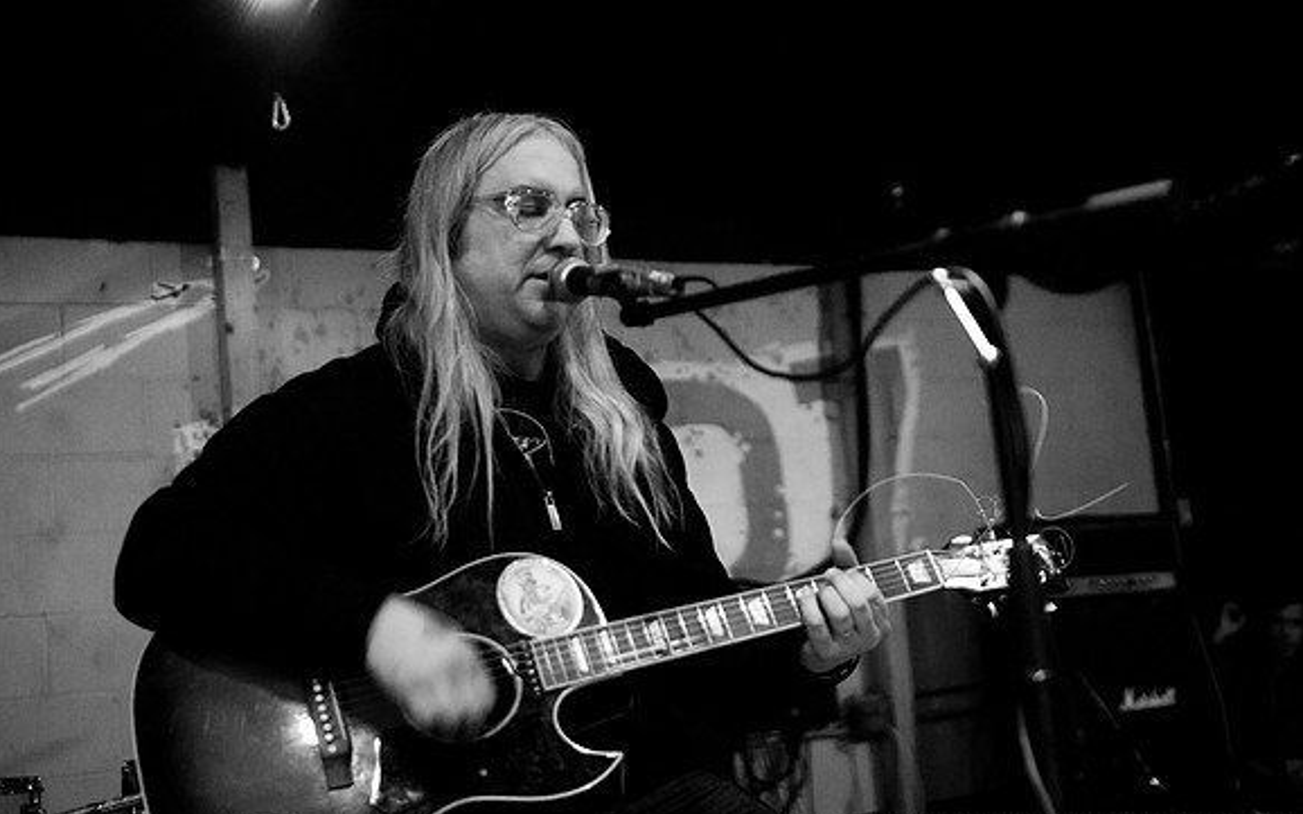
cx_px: 652
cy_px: 416
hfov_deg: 43.5
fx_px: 1633
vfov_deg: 28.0
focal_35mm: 46
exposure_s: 1/60
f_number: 1.6
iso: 1250
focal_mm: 30
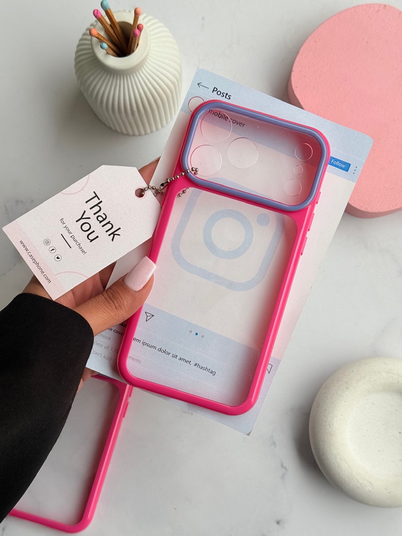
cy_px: 268
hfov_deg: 30.3
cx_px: 201
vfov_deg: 39.7
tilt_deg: -84.7
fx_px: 743
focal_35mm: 48
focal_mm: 6.76
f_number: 1.78
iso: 64
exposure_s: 1/615
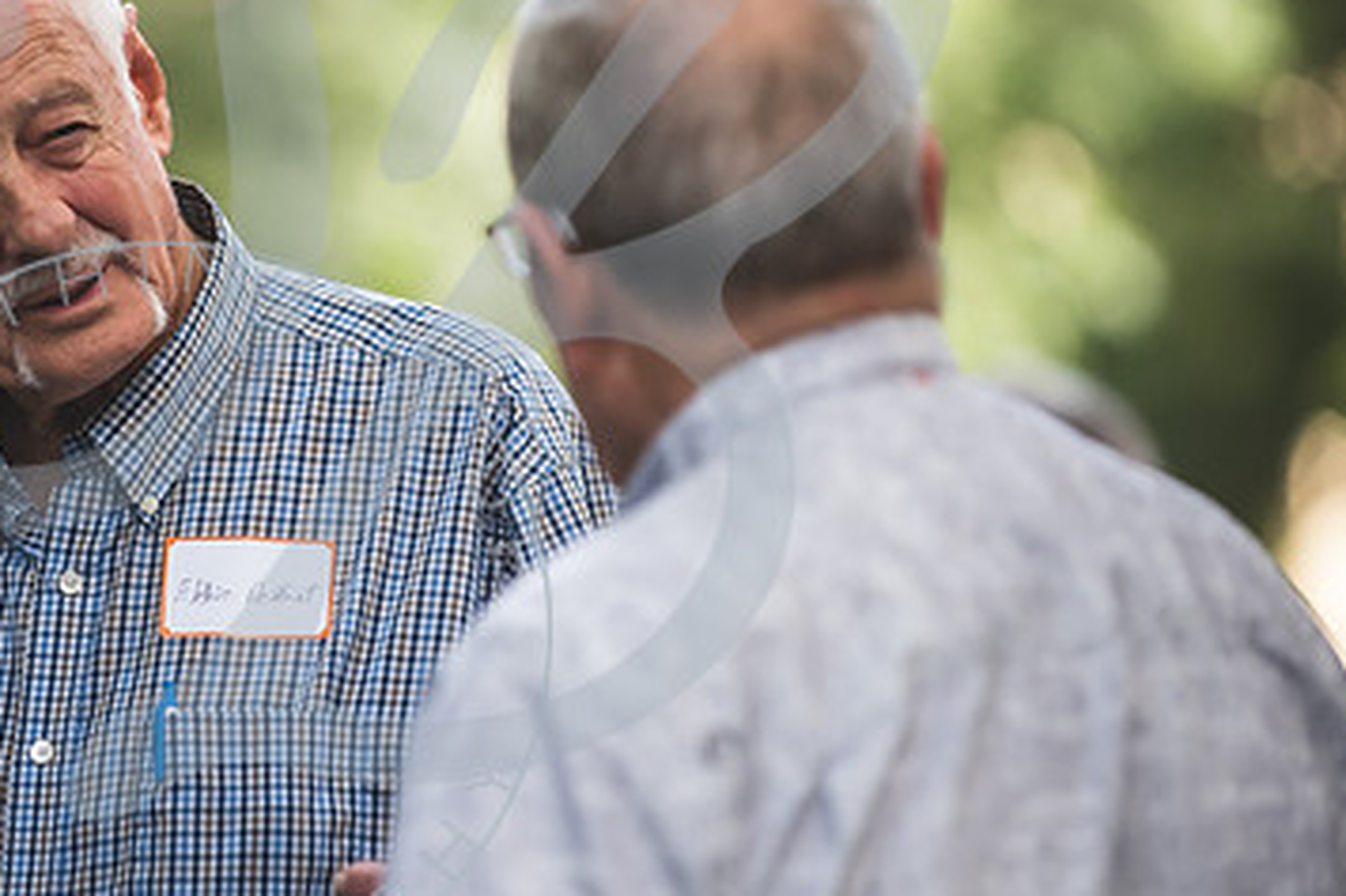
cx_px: 352
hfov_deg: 6.3
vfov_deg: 4.2
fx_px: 12183
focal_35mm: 326
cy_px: 312
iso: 400
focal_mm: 200
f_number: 2.8
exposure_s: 1/400
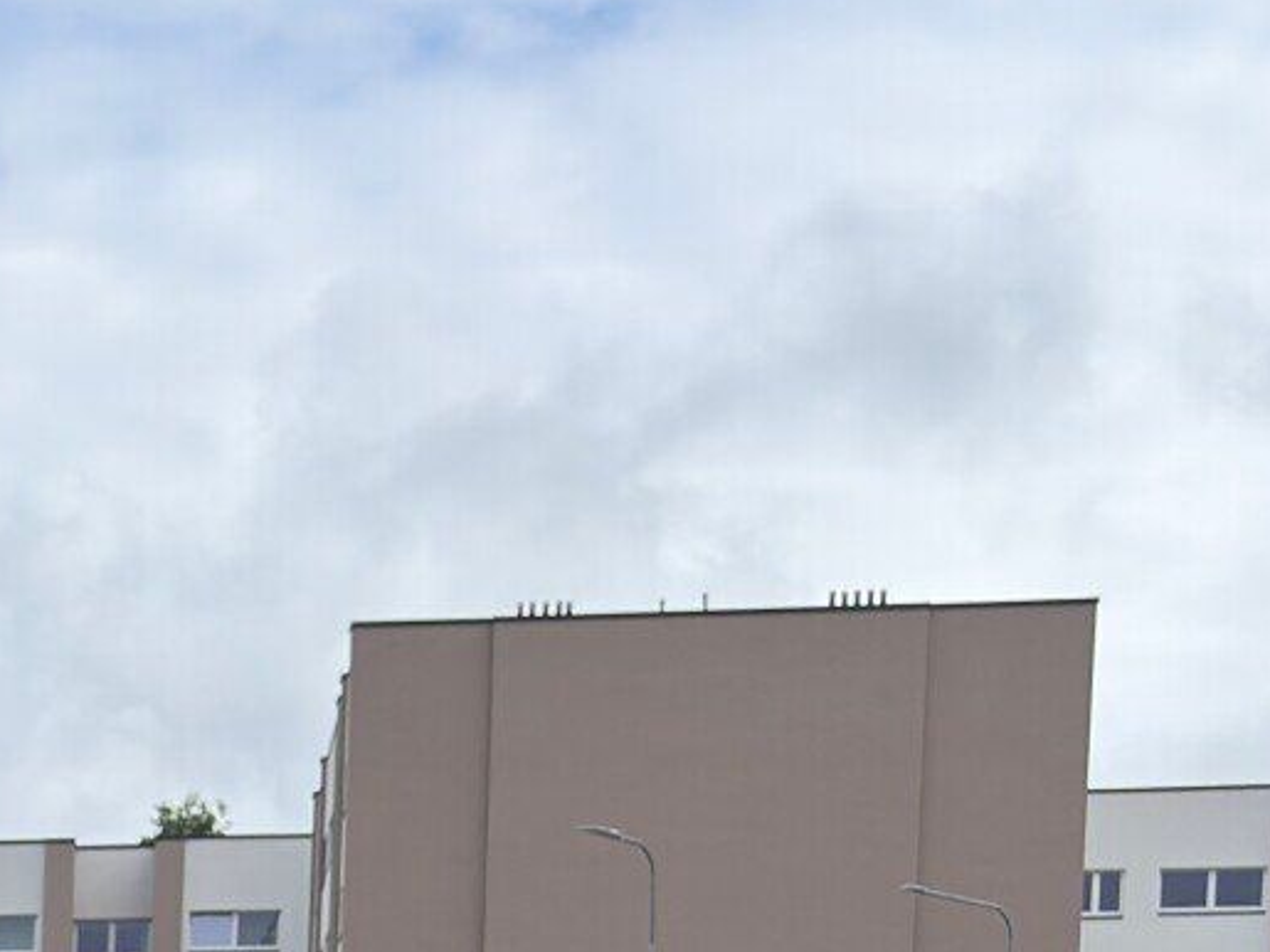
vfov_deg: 11.1
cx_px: -972
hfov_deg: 14.1
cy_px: 1712
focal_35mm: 125
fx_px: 4585
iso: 32
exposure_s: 1/1894
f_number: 1.6
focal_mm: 5.96
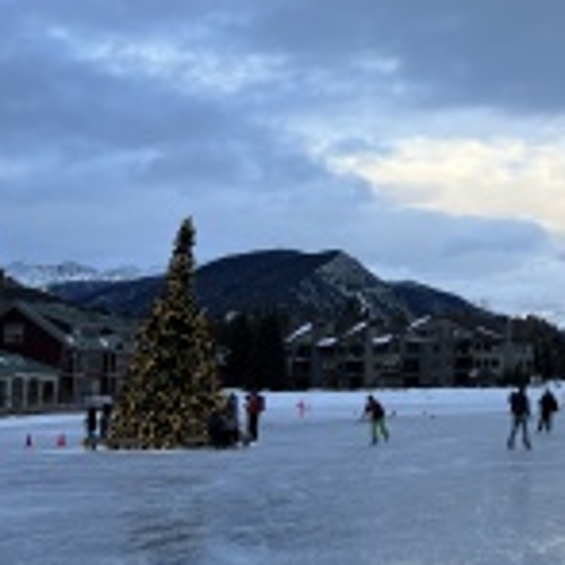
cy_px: 227
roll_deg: +0.0
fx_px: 1053
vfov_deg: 30.0
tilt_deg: +8.3
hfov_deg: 27.5
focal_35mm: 57
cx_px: 623
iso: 40
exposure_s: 1/157
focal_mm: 5.7
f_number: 1.5
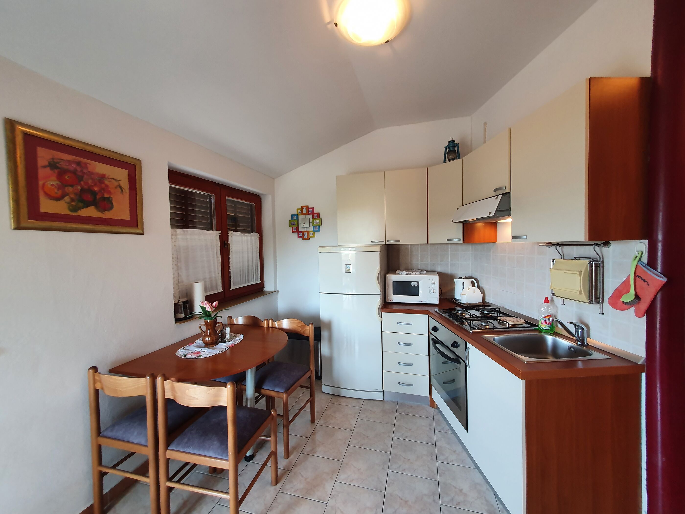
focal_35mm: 13
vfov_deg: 89.9
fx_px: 257
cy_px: 257
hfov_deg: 106.2
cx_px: 342
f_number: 2.2
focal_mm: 1.8
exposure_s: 1/50
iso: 200
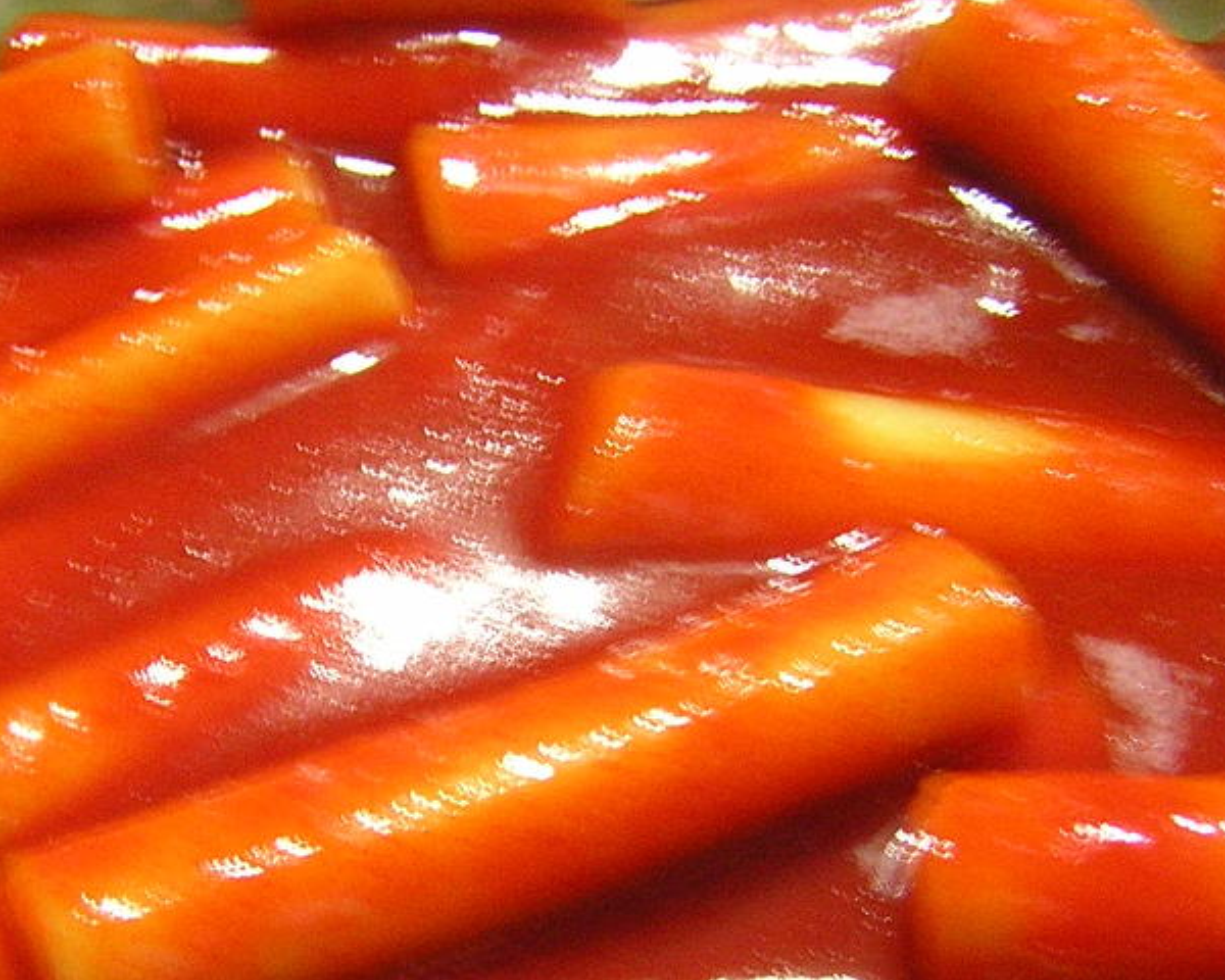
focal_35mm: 60
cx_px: 537
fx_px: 2175
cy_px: 686
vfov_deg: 25.2
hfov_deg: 31.4
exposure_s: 1/2.4
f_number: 2.6
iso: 400
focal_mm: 4.7
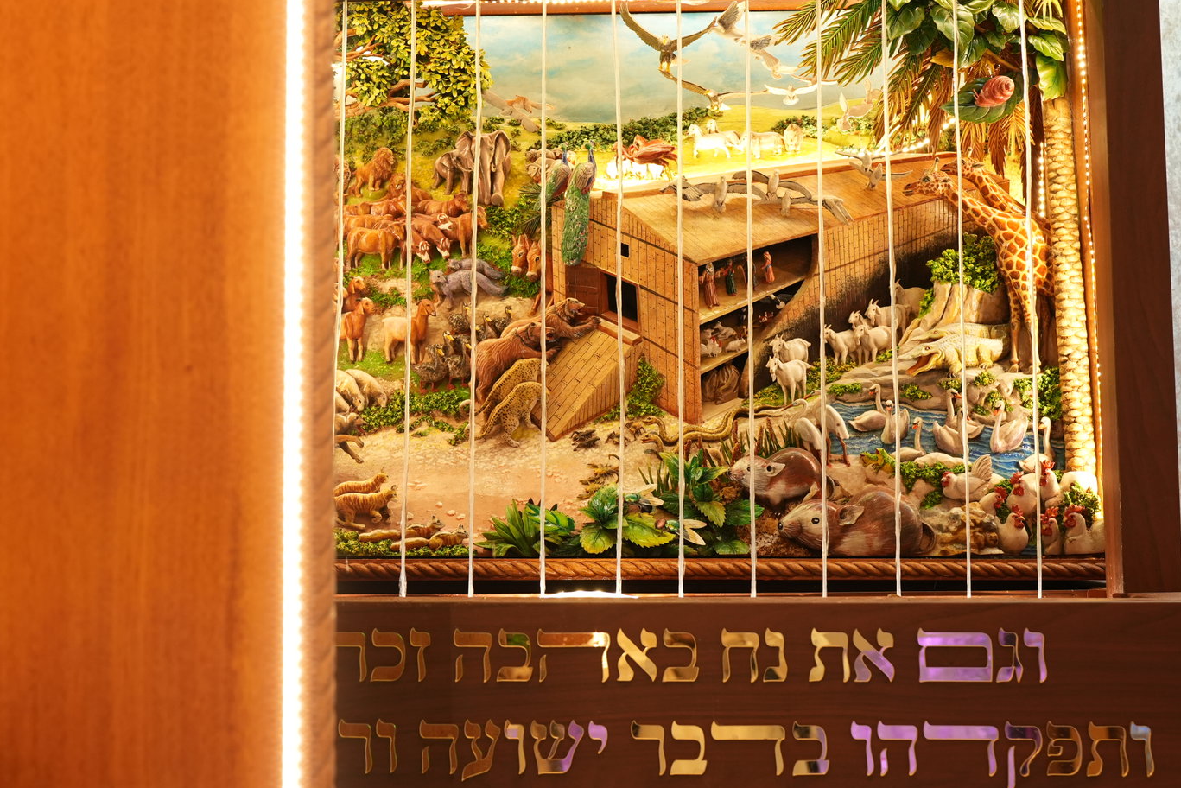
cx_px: 598
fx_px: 1411
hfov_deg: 45.4
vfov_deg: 31.2
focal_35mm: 43
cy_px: 394
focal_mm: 28
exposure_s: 1/200
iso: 1000
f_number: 4
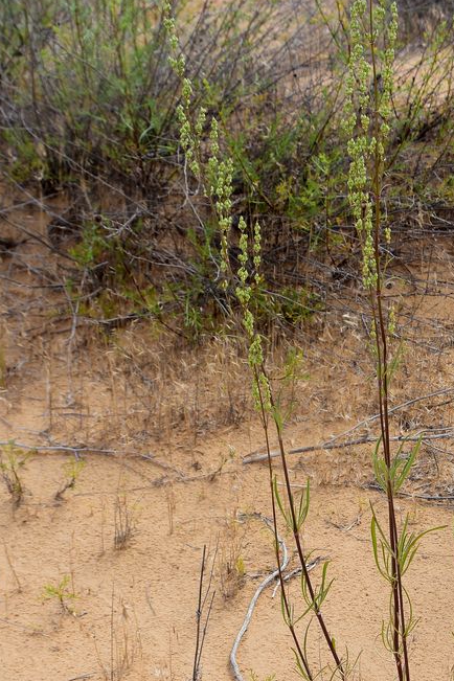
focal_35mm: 71
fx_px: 1343
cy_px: 342
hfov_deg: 19.0
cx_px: 362
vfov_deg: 28.5
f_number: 8
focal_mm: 22
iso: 100
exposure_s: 1/100
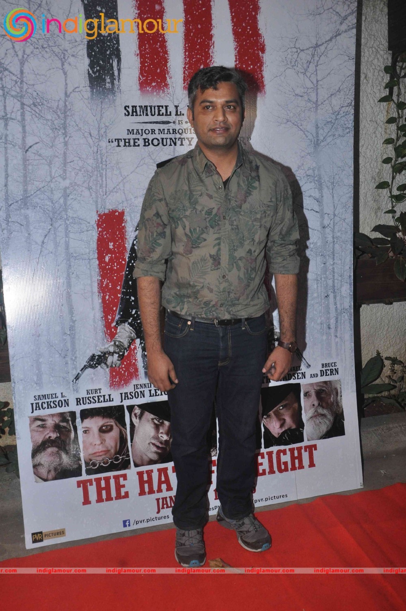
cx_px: 203
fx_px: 560
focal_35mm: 33
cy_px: 306
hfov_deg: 39.9
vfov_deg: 57.3
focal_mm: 22
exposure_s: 1/200
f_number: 9
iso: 800
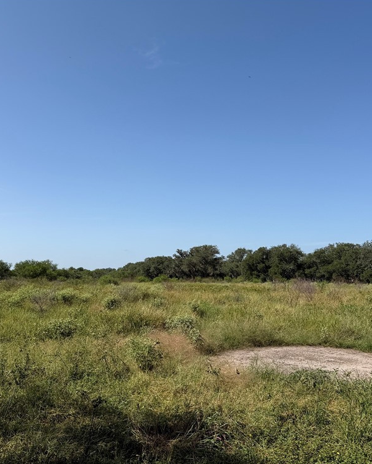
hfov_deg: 45.8
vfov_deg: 55.7
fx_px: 440
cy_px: 234
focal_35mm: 32
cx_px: 185
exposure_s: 1/6173
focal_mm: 6.76
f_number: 1.78
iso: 80
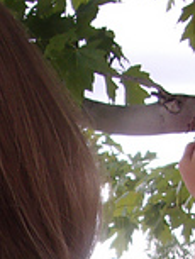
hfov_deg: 12.3
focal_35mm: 117
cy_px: 521
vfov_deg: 14.1
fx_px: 878
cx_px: -54
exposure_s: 1/58
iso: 80
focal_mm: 5.1
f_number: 3.9
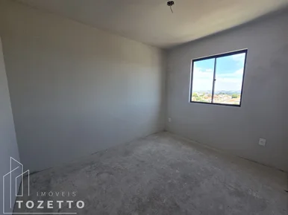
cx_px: 144
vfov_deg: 89.9
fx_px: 108
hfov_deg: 106.2
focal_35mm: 13
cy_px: 108
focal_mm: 2.2
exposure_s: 1/359
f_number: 2.2
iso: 100
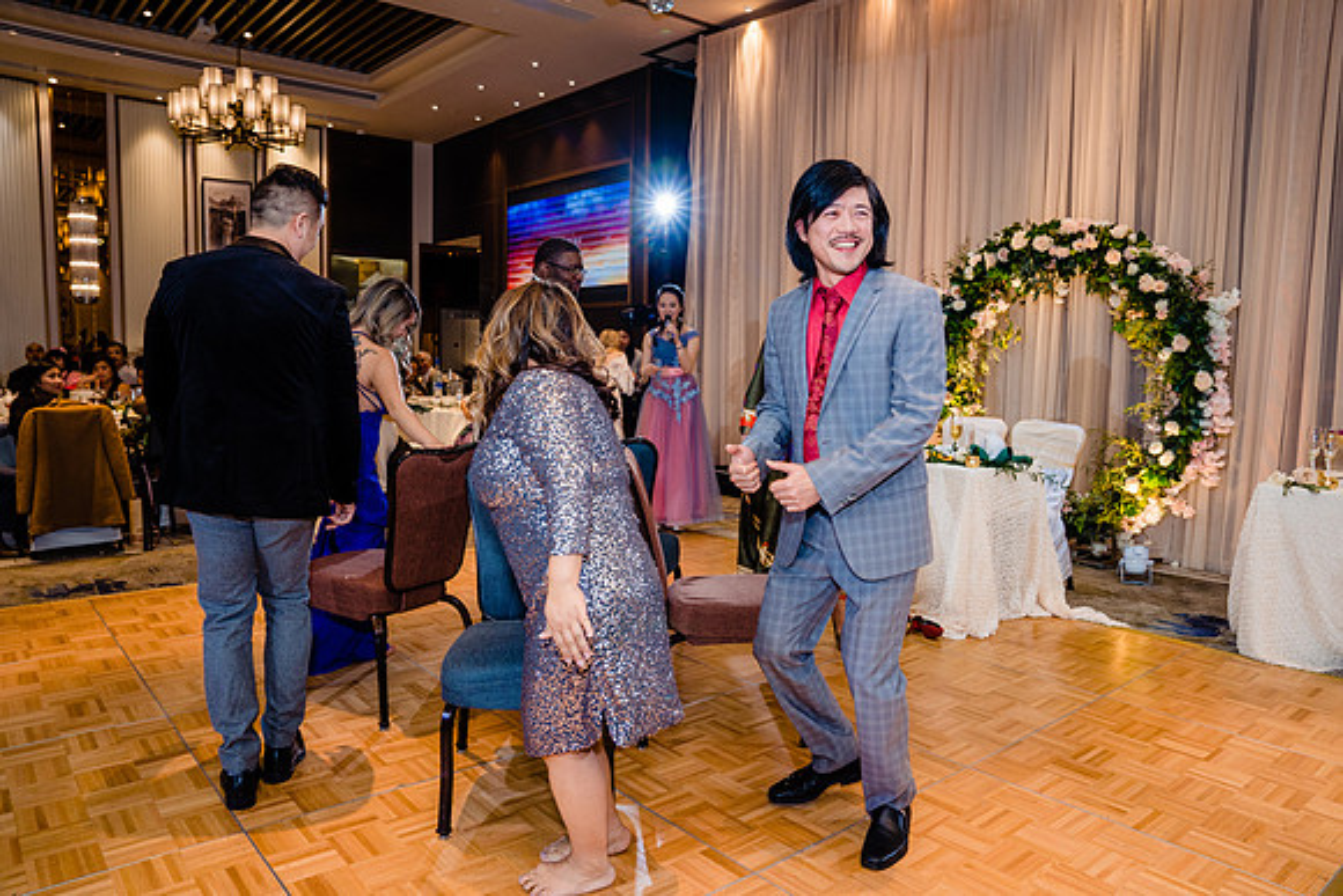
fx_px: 896
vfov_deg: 53.2
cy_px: 448
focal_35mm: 24
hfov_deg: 73.7
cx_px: 672
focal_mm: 24
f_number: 4
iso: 1000
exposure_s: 1/160
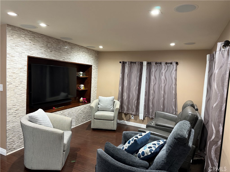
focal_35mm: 24
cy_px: 86
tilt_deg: -3.8
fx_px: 159
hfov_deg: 71.6
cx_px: 115
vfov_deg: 56.8
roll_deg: -3.1
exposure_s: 1/60
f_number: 1.78
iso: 640
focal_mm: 6.76
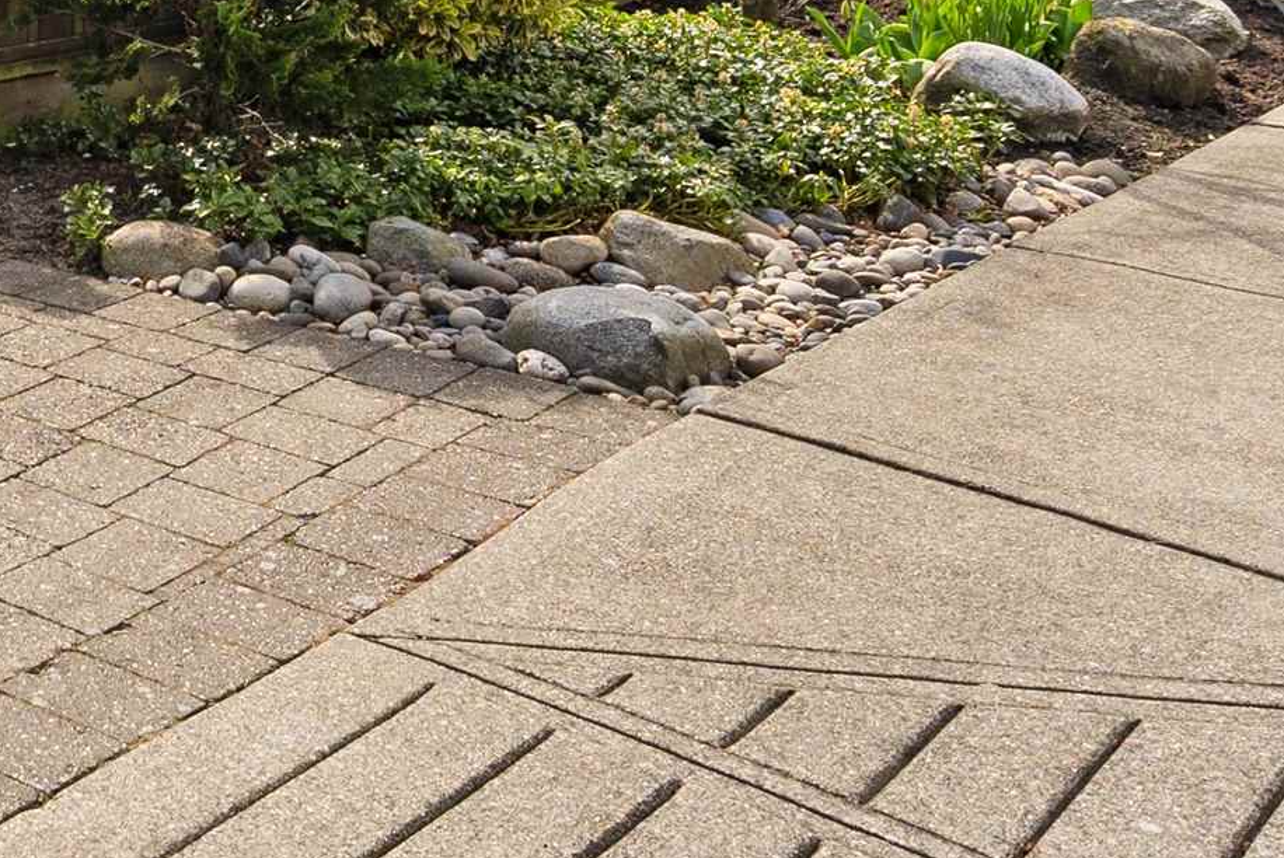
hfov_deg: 25.8
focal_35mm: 59
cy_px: -320
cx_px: -613
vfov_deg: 20.6
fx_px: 2106
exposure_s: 1/125
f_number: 8
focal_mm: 17.6
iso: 80
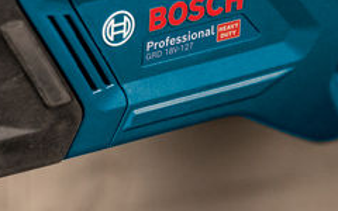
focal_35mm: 529
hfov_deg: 4.0
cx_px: -87
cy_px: 282
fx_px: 4873
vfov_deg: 2.5
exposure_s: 1/160
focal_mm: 155.6
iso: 1250
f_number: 2.8
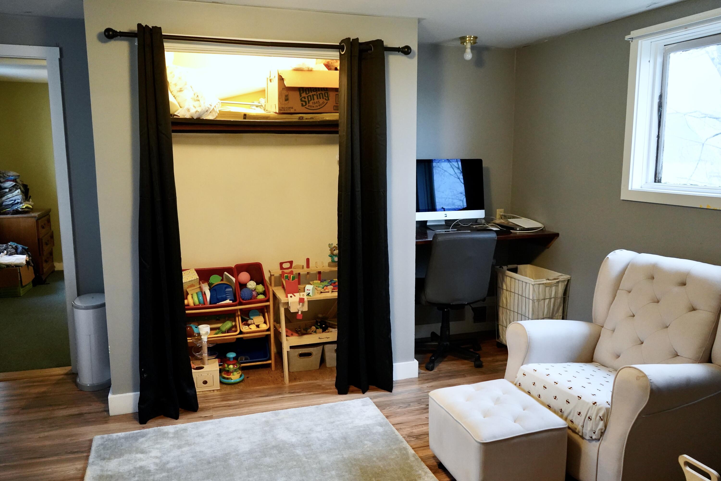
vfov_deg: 46.4
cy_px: 240
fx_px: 561
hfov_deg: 65.5
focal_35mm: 28
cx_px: 360
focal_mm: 28
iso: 8000
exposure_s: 1/160
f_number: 3.5
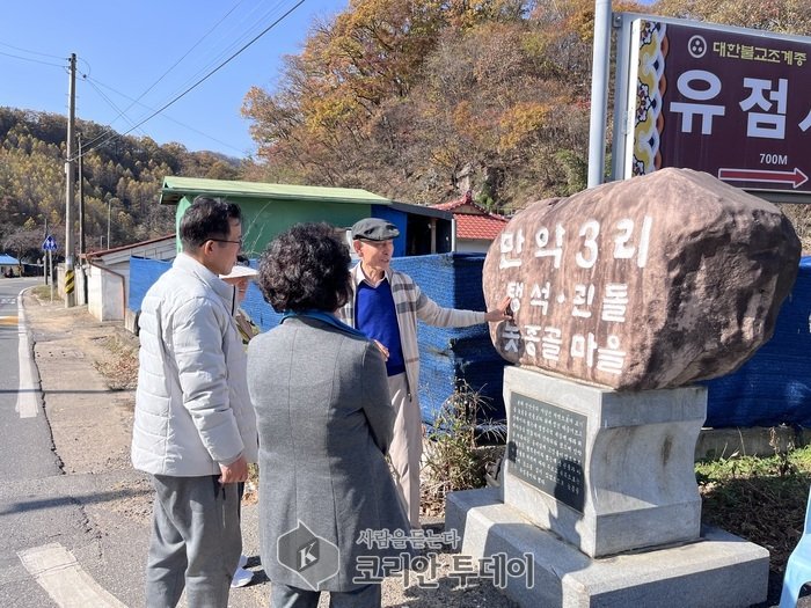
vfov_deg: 53.1
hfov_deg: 67.3
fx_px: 609
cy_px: 304
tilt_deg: -3.4
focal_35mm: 26
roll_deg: -0.9
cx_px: 406
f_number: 1.6
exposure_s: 1/2268
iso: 50
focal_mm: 5.1
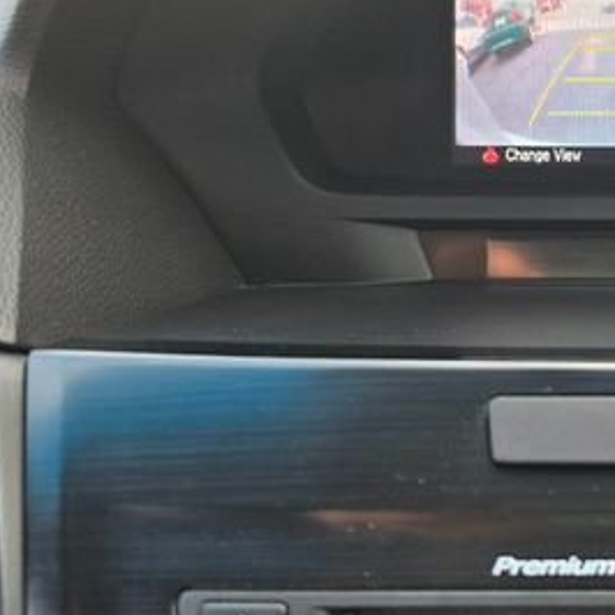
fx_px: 985
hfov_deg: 32.5
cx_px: 585
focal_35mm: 49
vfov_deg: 34.7
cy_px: 310
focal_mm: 6.3
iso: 64
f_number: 1.7
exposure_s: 1/180
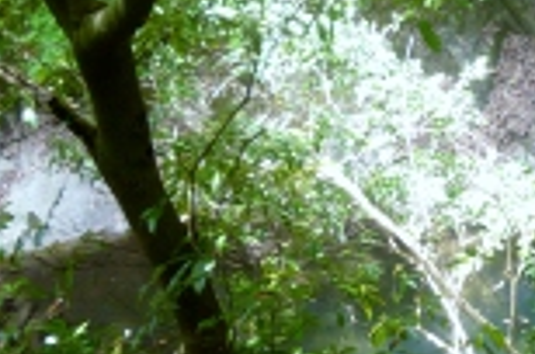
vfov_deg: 13.0
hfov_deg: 18.1
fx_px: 1557
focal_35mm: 105
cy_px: 234
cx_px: 712
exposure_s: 1/60
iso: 200
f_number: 2.8
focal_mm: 5.6
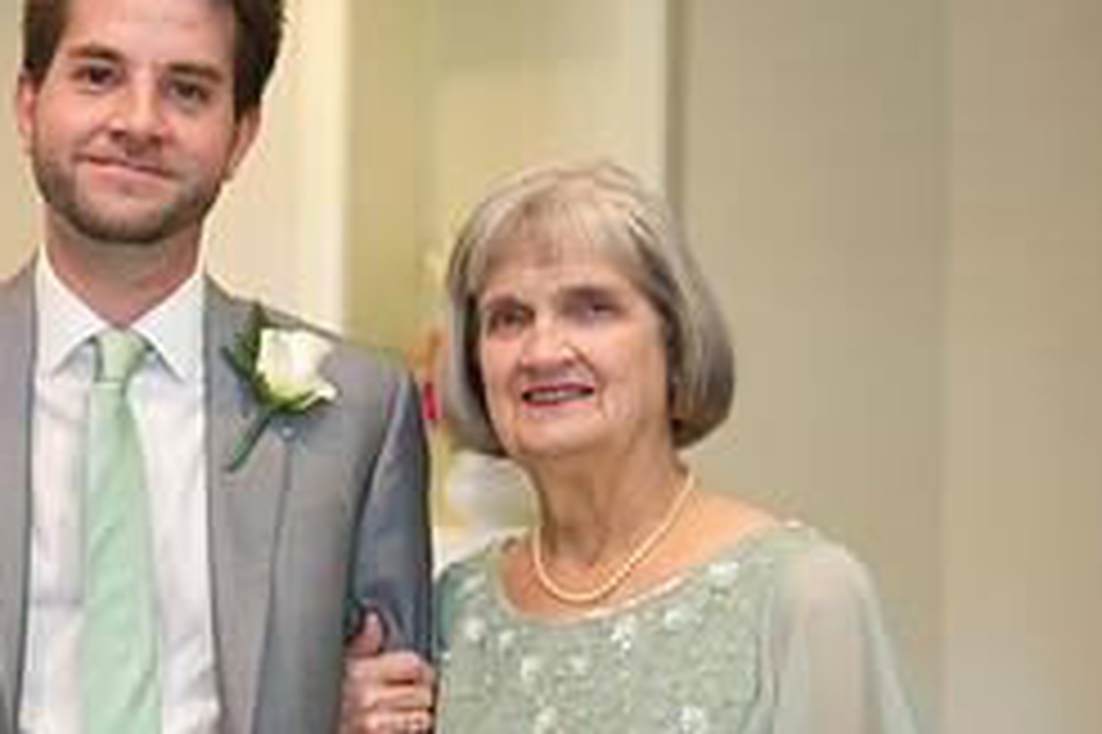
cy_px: 567
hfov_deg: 22.1
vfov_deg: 15.1
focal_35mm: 90
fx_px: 2753
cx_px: 99
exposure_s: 1/160
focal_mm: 38
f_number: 2.8
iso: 800
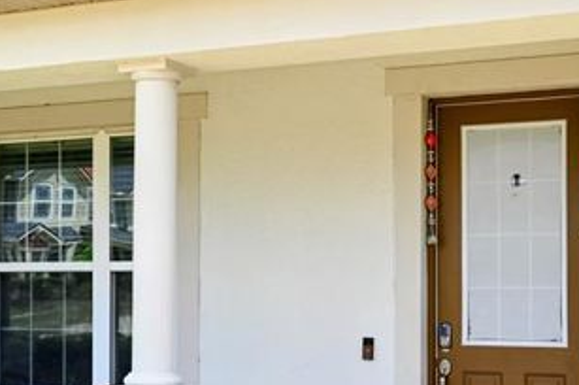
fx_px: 1109
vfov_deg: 19.6
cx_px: 325
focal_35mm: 69
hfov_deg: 29.2
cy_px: 262
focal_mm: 30
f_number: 4.5
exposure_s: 1/640
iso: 250
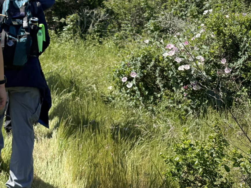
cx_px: -40
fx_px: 406
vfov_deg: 24.8
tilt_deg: +5.4
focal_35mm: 56
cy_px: -4
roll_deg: -0.5
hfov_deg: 30.0
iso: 80
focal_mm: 6.76
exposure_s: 1/3279
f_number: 1.78
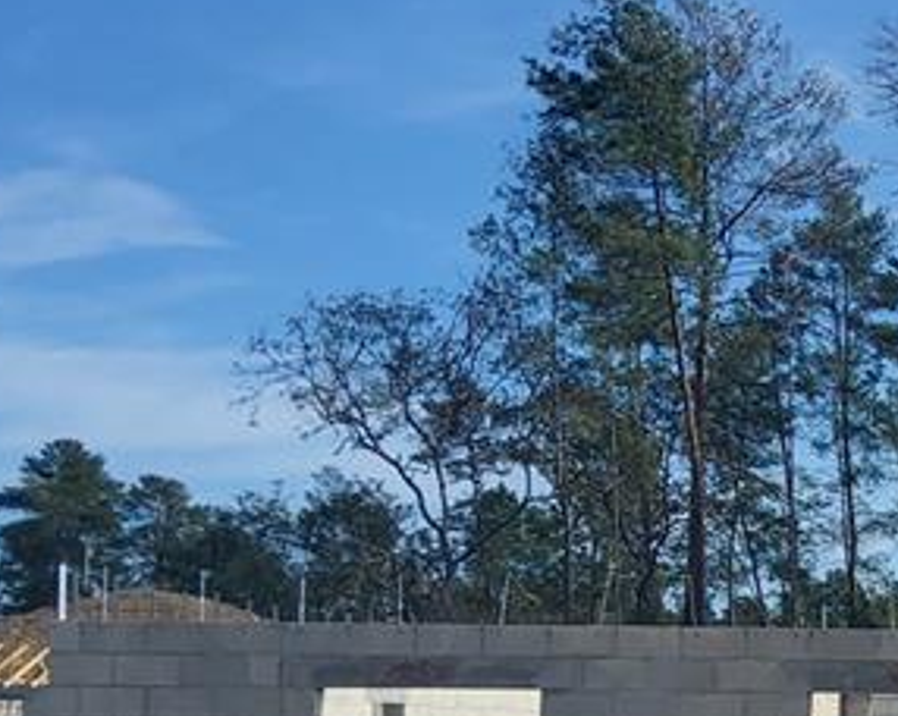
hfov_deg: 19.7
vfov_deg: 16.6
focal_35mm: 91
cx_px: 1108
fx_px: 2415
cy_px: 663
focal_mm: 3.08
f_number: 2
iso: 50
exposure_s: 1/1232
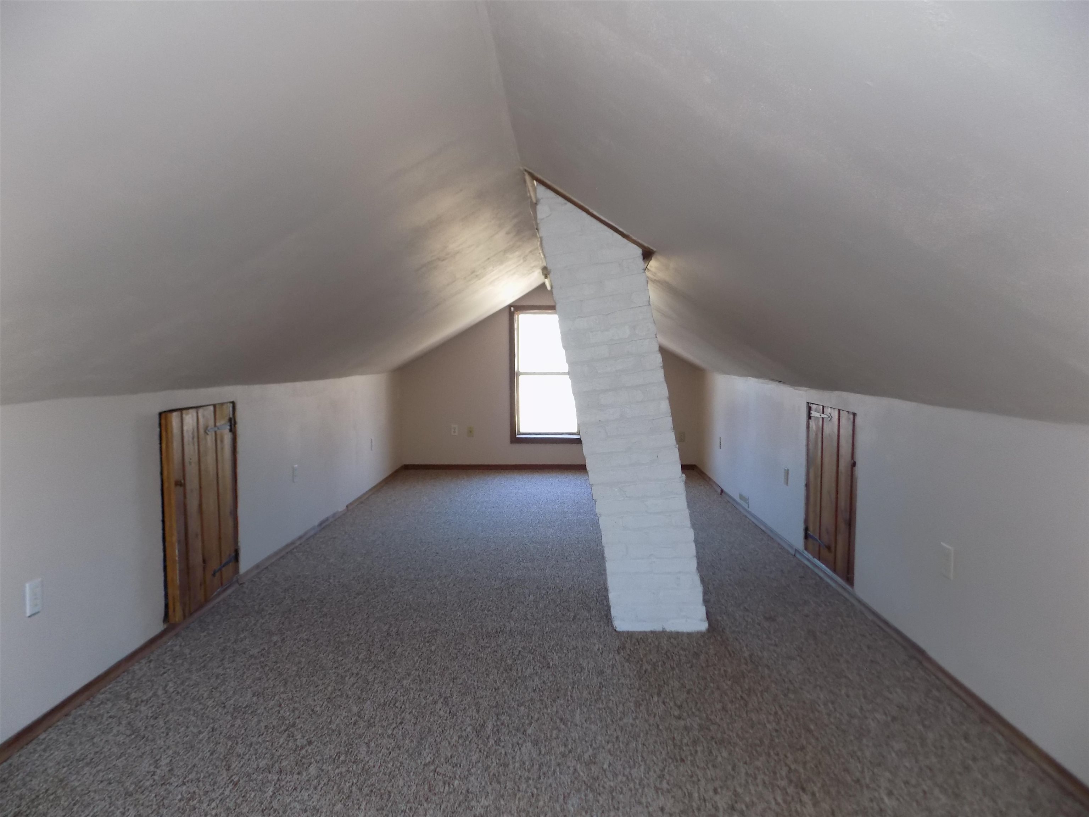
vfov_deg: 58.9
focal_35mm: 23
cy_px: 408
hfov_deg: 73.9
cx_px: 544
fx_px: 724
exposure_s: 1/30
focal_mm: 4
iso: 220
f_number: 3.1
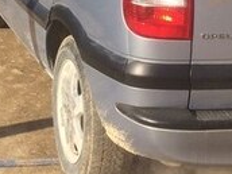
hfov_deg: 17.7
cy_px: -63
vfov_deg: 12.8
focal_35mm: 111
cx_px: 93
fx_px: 744
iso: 32
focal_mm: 4.15
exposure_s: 1/1709
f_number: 2.2
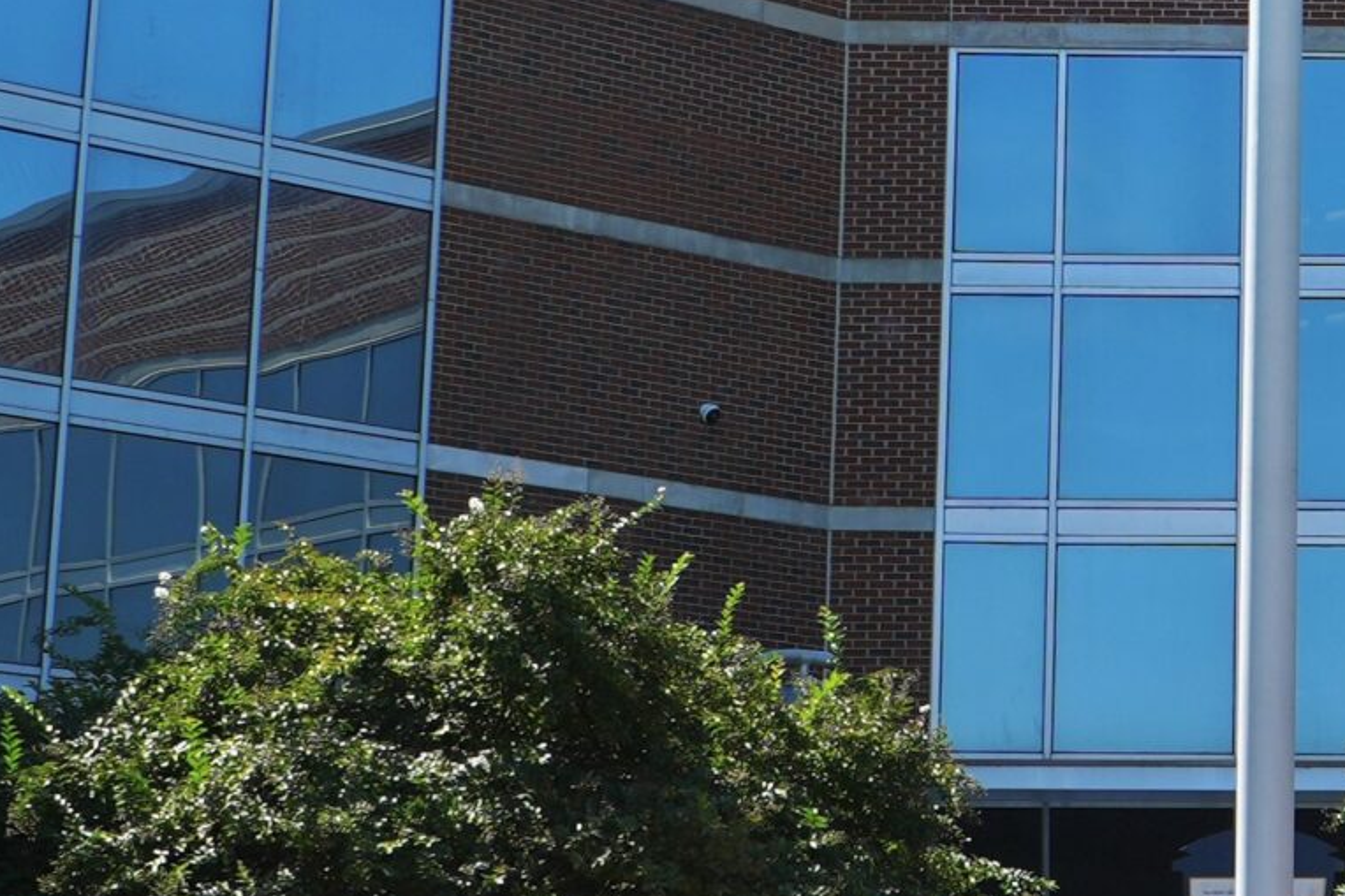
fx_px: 4258
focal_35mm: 114
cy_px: 59
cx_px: 1370
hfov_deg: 17.5
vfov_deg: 11.9
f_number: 5
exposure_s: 1/640
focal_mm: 23
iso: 100
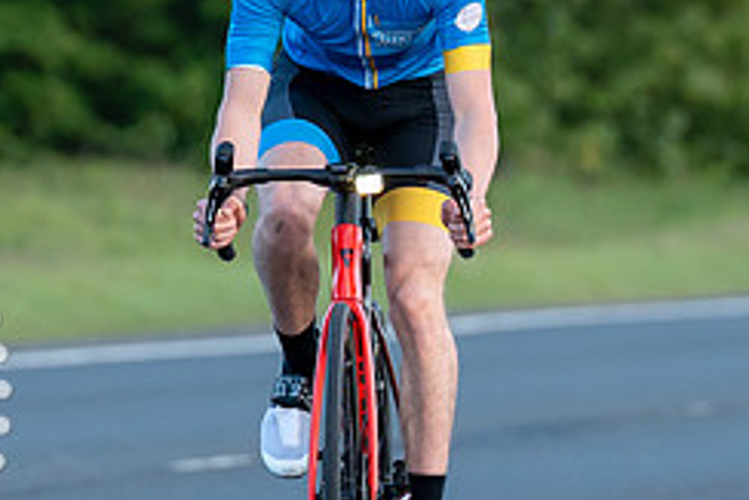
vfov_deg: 1.5
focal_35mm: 933
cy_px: -33
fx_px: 19422
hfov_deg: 2.2
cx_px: 386
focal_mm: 200
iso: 1000
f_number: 4
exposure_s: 1/1000
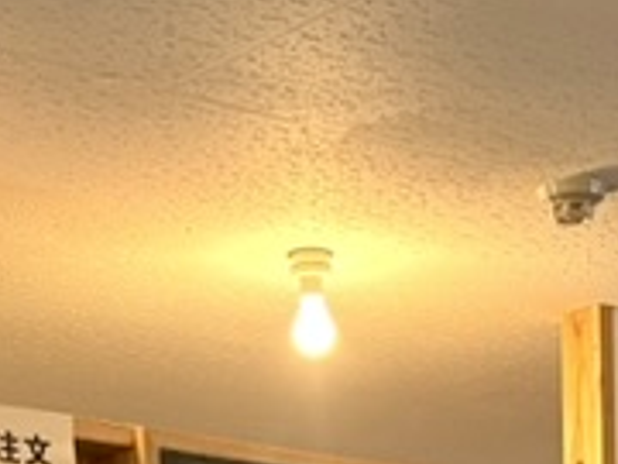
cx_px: 343
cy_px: 1189
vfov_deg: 8.9
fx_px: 2642
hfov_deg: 13.3
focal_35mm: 148
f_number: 1.6
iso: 160
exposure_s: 1/60
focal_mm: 5.96
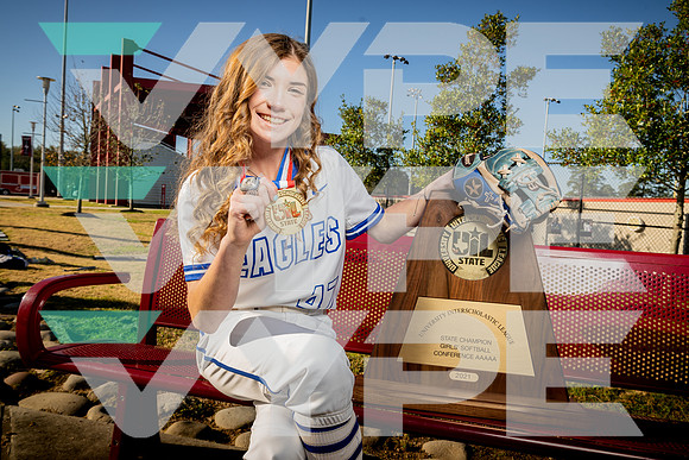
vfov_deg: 48.0
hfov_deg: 67.4
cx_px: 344
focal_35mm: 27
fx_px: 517
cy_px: 230
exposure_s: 1/250
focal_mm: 27
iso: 125
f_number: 10
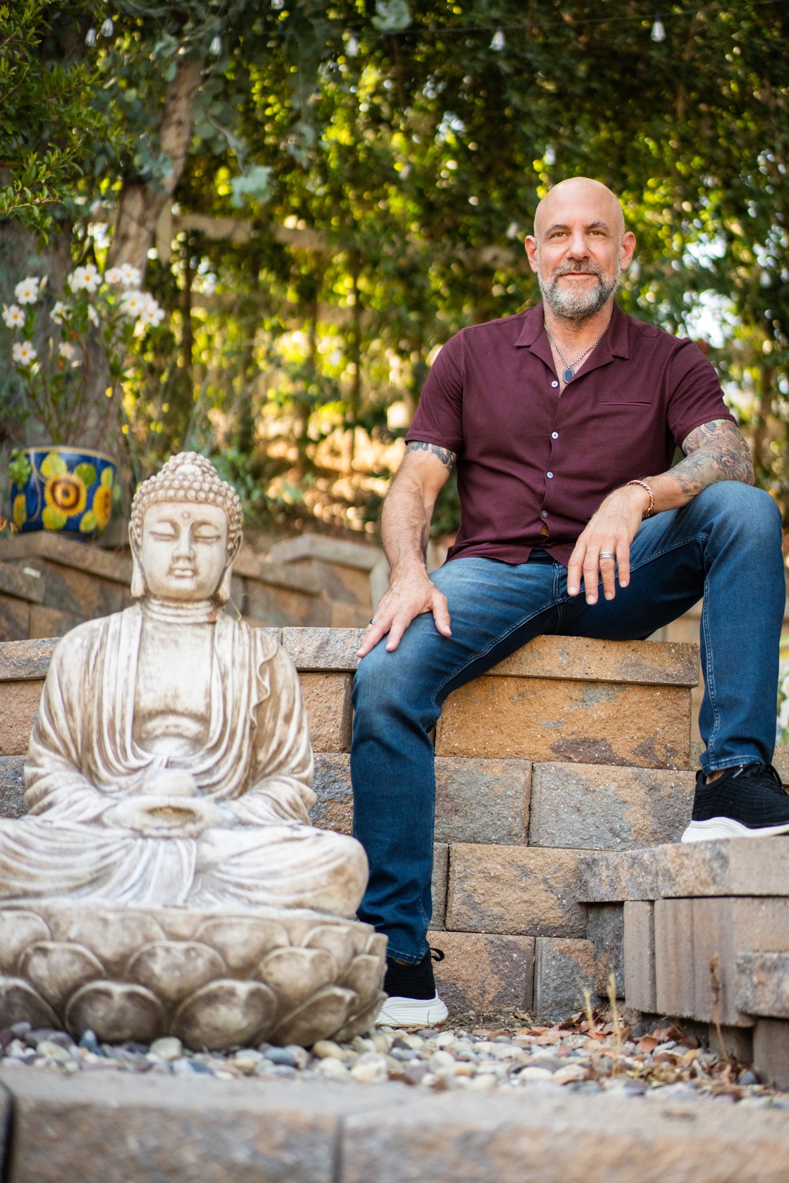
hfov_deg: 24.6
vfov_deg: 36.2
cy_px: 592
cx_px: 394
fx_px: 1808
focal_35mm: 55
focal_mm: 55
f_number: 1.8
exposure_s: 1/5000
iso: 2000
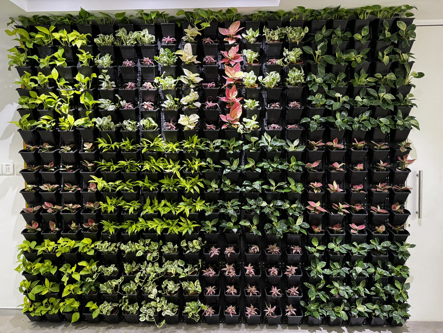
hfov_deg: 71.6
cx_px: 222
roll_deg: +0.7
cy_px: 166
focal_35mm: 24
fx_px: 307
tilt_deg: -2.2
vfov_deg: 56.8
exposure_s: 1/50
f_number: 1.78
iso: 320
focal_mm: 6.86
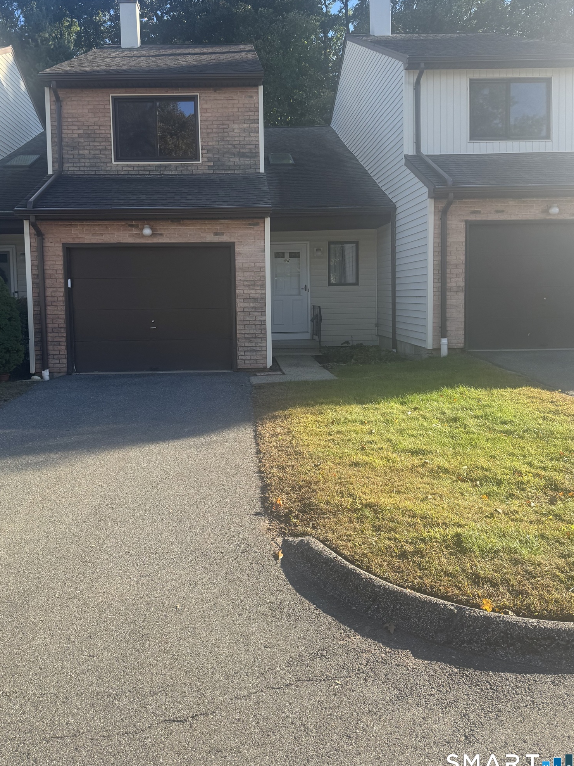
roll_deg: +1.3
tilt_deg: -3.7
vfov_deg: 63.2
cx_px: 246
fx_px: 619
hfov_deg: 49.6
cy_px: 333
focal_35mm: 28
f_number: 1.78
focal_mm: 6.76
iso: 80
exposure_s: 1/980
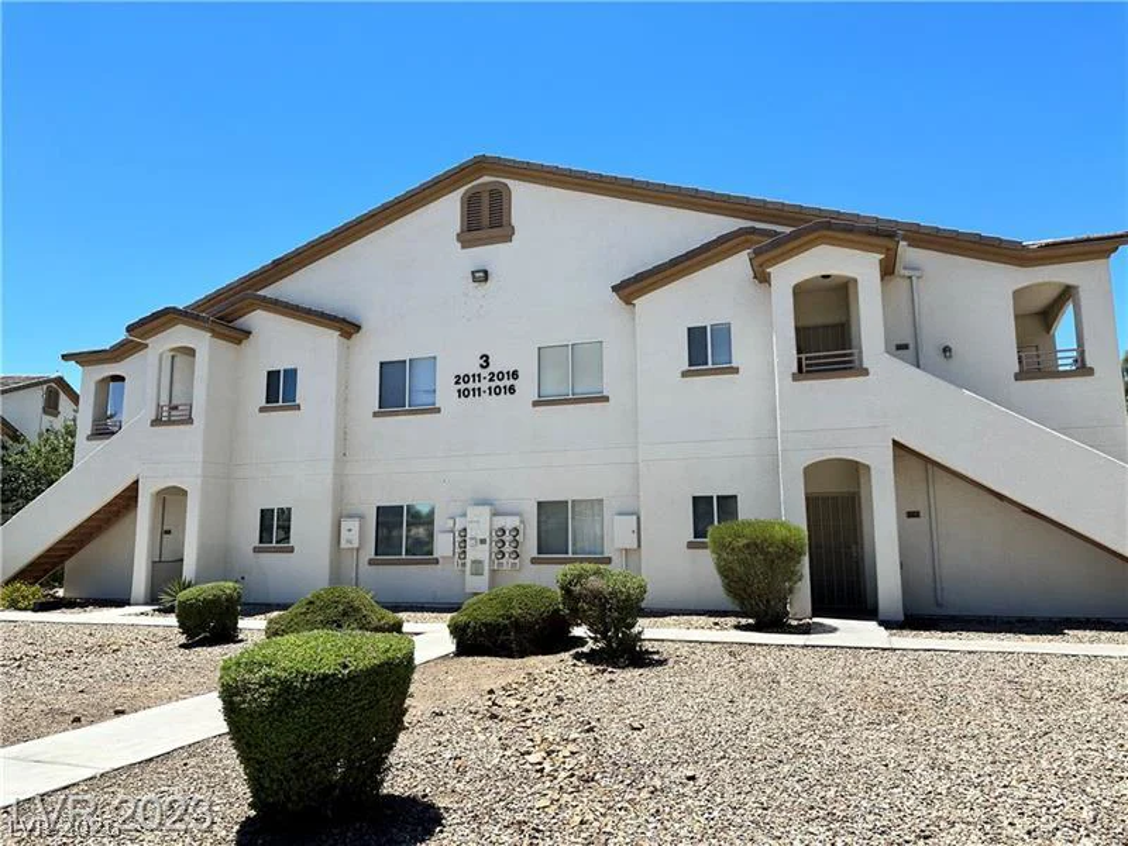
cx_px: 564
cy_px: 423
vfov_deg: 56.8
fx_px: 782
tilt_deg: +9.4
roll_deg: +0.5
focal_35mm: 24
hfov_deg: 71.6
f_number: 1.78
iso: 80
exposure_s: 1/5263
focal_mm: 6.86
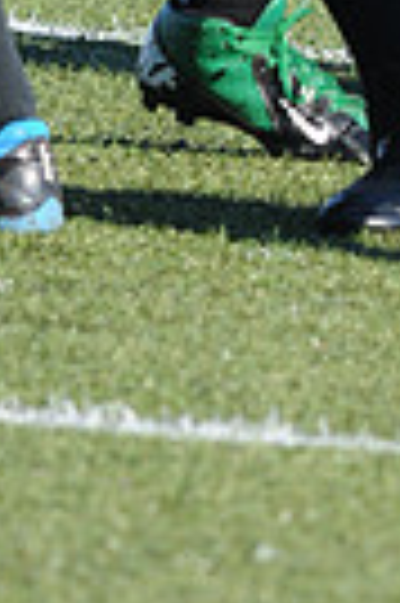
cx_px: 654
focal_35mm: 1954
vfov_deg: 1.1
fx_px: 32649
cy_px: -666
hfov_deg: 0.7
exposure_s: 1/500
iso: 200
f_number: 6.3
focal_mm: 300
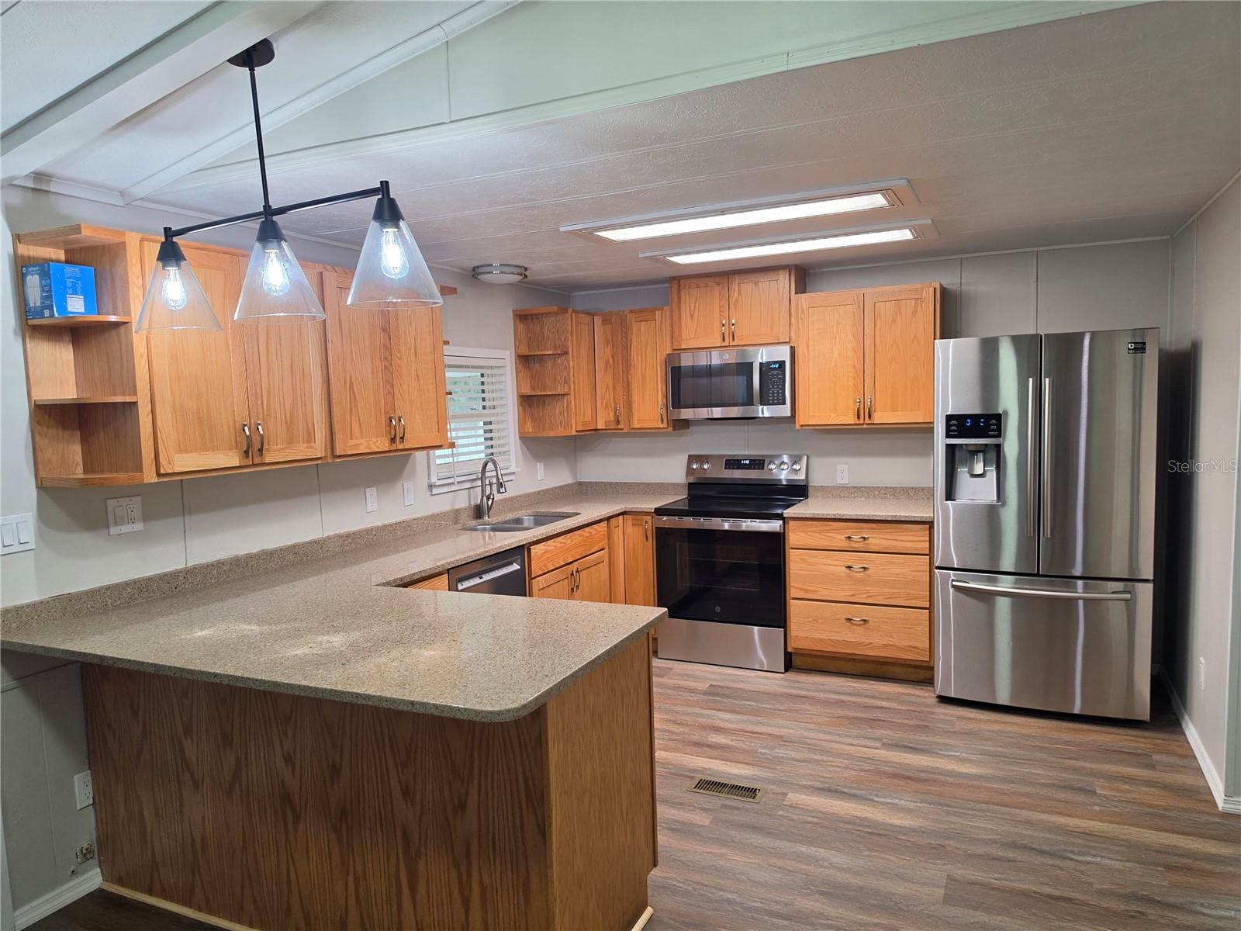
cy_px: 466
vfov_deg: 58.9
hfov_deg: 73.9
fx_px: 825
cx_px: 620
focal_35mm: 23
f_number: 1.4
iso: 80
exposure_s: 1/120
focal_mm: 6.5
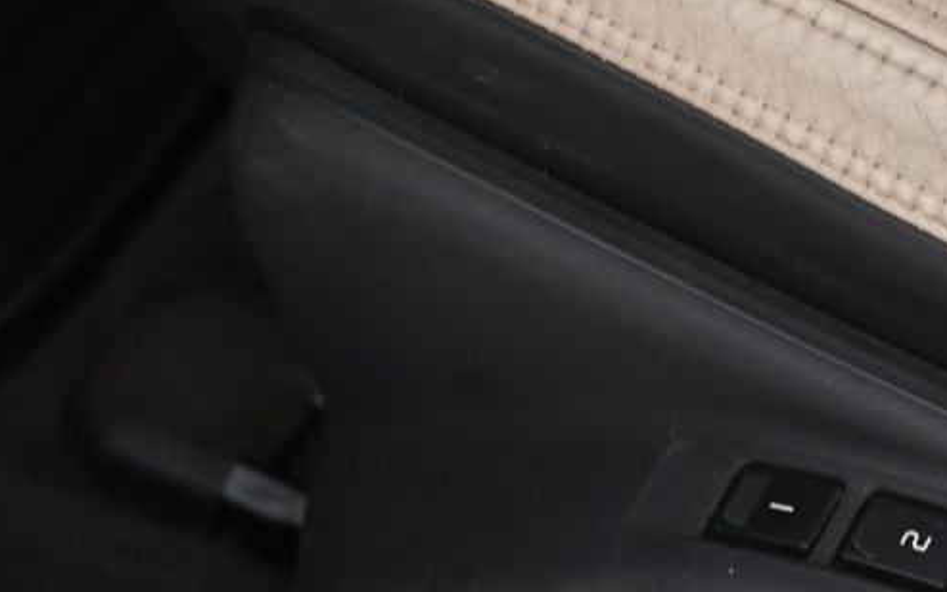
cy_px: 694
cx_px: 920
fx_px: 4750
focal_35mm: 184
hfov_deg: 11.3
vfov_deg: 7.1
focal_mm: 55
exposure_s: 1/15
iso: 2000
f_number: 4
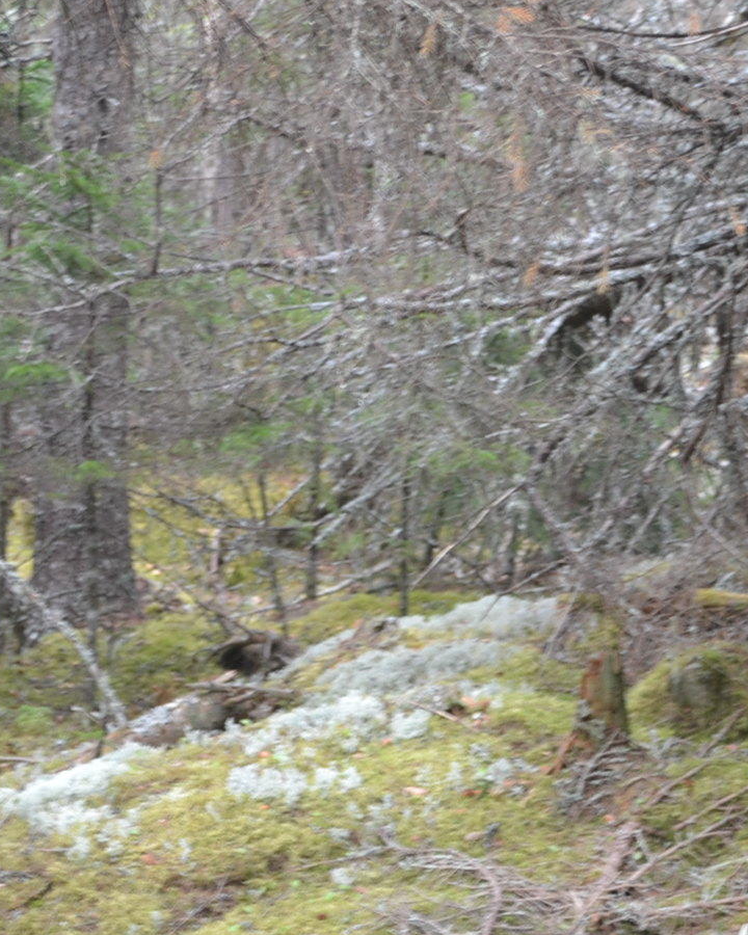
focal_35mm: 126
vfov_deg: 15.2
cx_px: 507
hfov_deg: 12.2
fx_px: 3492
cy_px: 487
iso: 400
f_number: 5
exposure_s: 1/60
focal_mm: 35
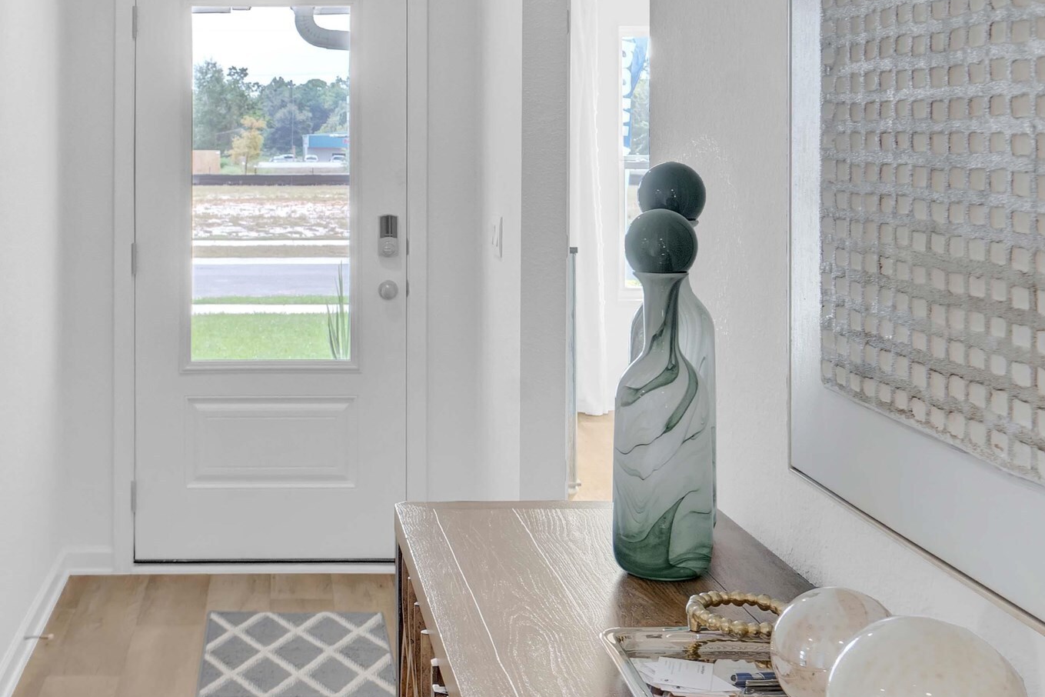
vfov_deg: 25.8
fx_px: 1509
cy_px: 201
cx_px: 271
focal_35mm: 52
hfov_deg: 37.3
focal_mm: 23
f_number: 8
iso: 500
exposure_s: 1/50
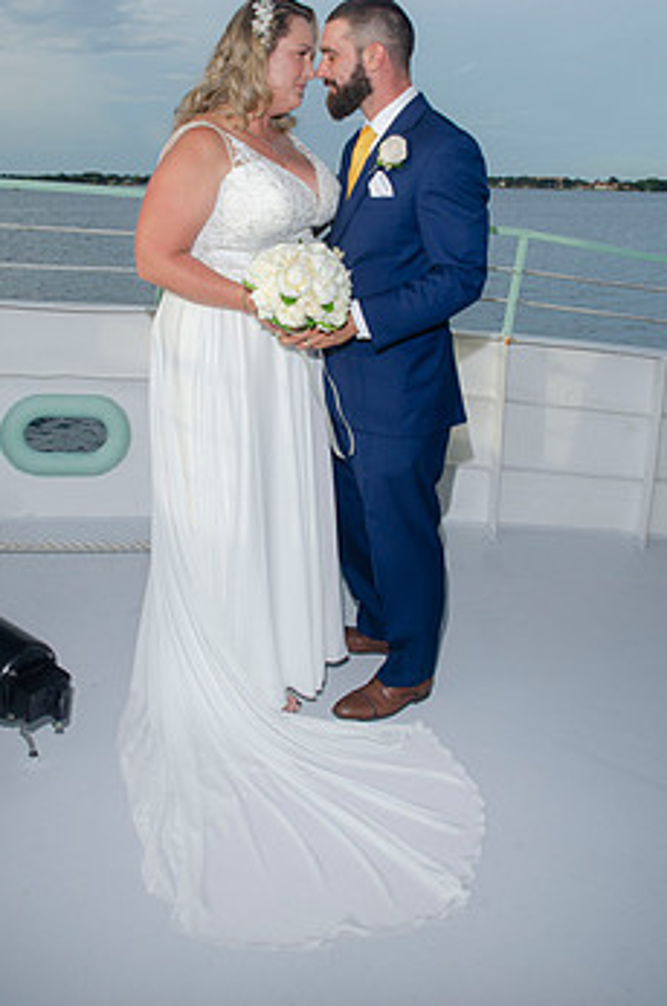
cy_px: 388
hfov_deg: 37.7
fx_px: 977
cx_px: 310
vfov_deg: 54.0
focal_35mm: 35
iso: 100
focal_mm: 18
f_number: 8
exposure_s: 1/250
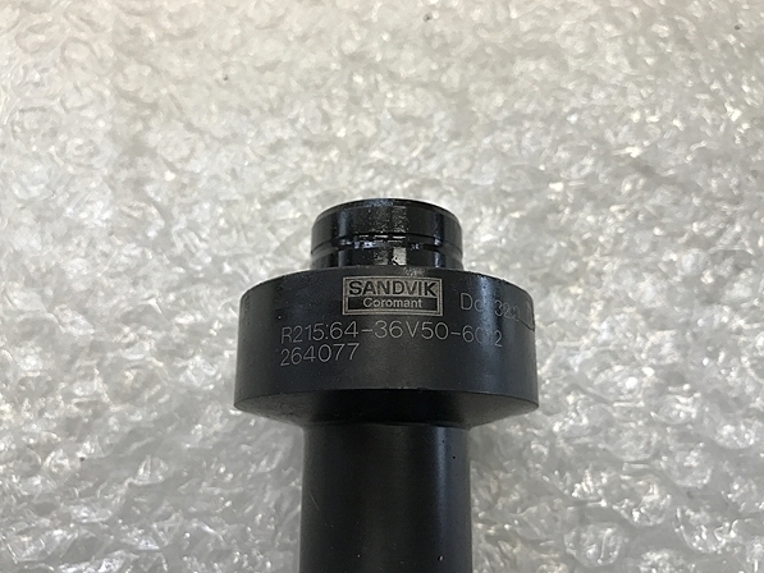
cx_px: 392
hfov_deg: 59.9
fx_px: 662
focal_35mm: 30
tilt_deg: -74.4
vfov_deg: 46.8
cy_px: 303
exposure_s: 1/40
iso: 25
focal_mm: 3.99
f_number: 1.8
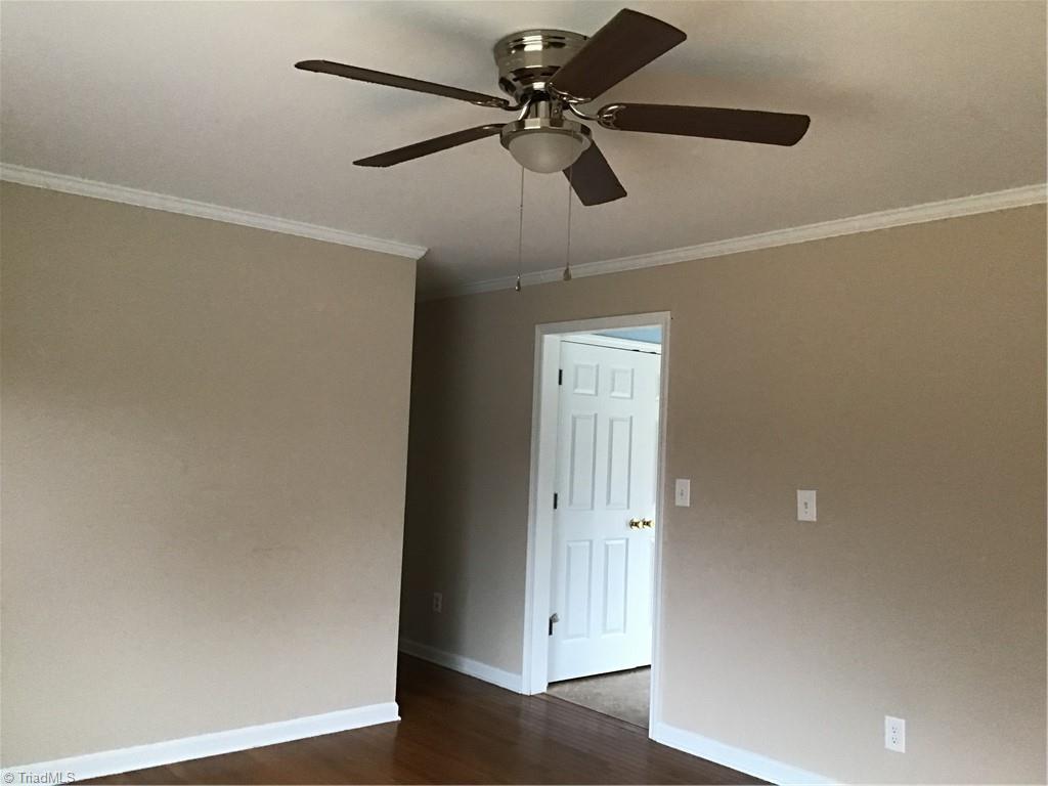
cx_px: 524
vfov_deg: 45.4
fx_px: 939
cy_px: 393
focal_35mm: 31
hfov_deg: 58.4
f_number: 2.4
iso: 125
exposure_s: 1/30
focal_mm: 3.3
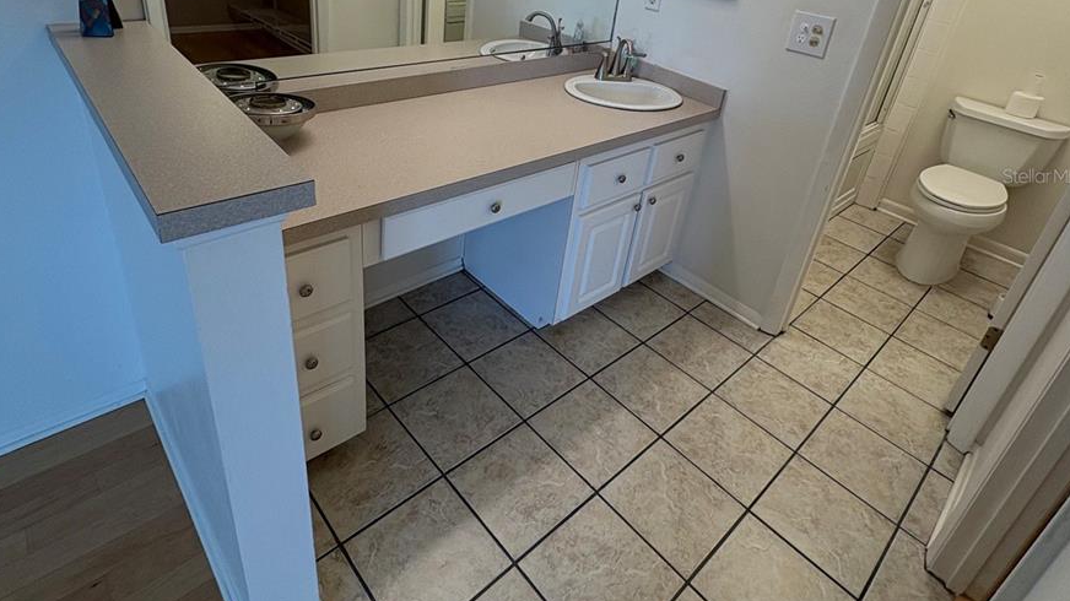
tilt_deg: -24.6
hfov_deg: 83.9
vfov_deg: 52.0
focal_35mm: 21
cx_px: 537
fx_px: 596
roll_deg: -8.3
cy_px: 175
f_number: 2.2
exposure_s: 1/120
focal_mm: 2.22
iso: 160
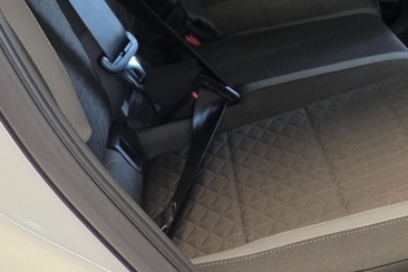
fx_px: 759
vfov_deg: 19.5
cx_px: 453
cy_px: -23
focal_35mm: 67
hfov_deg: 27.4
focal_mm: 6.25
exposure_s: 1/100
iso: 320
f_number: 1.7
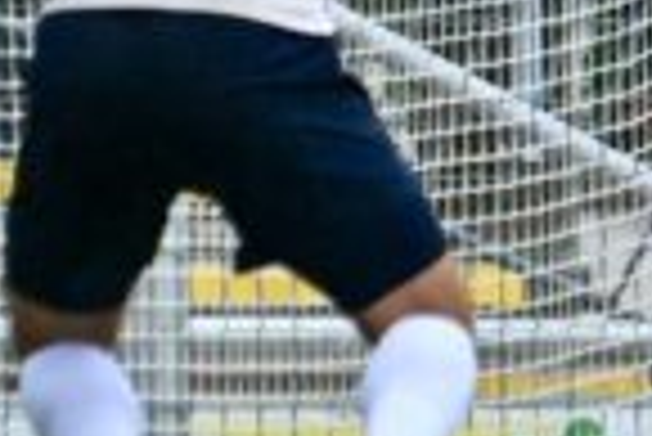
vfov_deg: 0.8
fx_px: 29405
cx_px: 1088
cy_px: -294
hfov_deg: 1.3
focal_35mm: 1622
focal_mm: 230
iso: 3200
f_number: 5.3
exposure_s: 1/1600
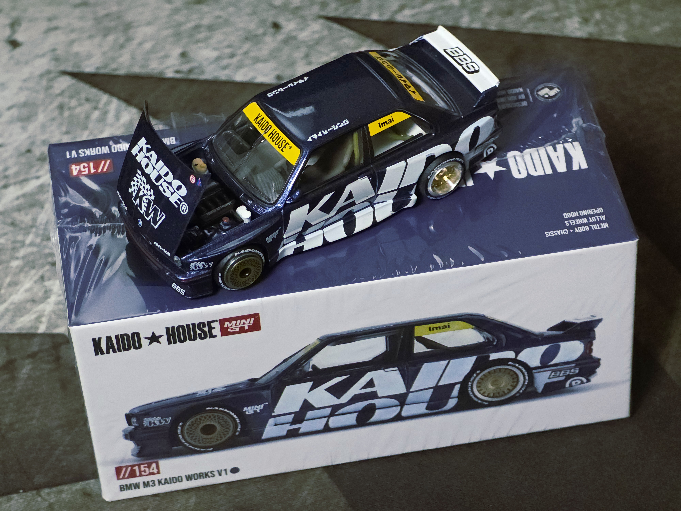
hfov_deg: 17.1
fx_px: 2262
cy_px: 256
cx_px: 340
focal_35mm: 115
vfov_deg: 12.9
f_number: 3.4
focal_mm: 18.6
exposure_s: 1/40
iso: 1000
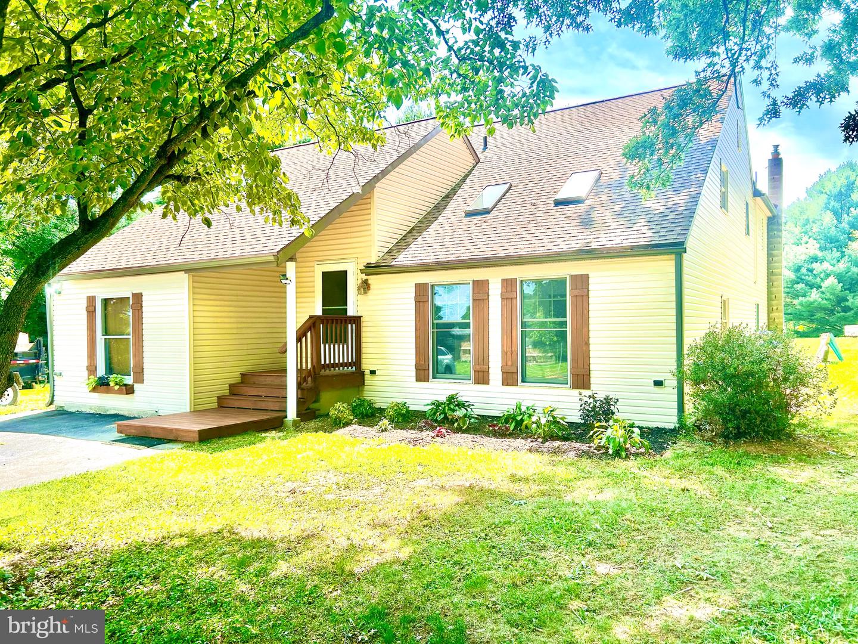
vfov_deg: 53.1
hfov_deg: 67.3
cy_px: 322
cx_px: 429
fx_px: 644
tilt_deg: +0.2
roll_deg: +1.0
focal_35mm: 26
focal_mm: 5.7
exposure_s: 1/974
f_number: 1.5
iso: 50
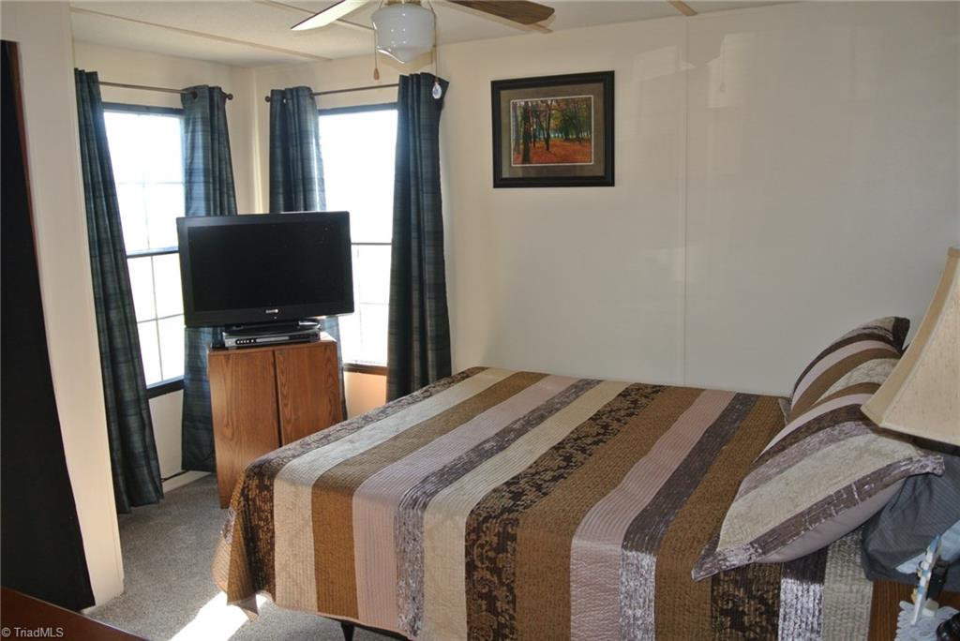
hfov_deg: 63.6
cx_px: 480
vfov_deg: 45.0
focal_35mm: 29
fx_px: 774
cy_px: 320
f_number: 3.5
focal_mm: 11
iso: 200
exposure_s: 1/60
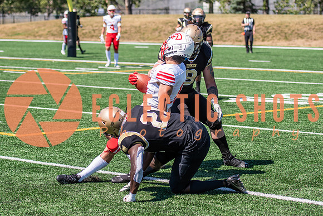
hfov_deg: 17.2
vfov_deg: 11.6
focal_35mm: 119
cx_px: 141
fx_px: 1065
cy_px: 94
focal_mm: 70
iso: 160
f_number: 2.8
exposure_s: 1/2500
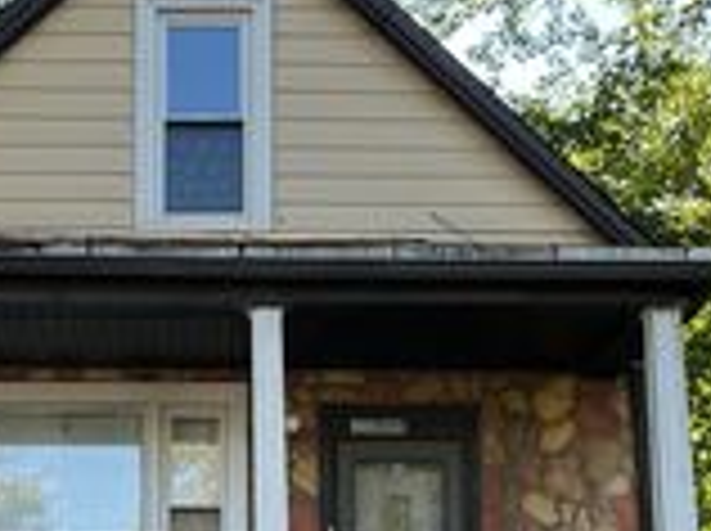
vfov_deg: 18.6
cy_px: 587
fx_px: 1559
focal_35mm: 76
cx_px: 230
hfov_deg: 25.5
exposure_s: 1/494
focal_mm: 6.86
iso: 80
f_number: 1.78
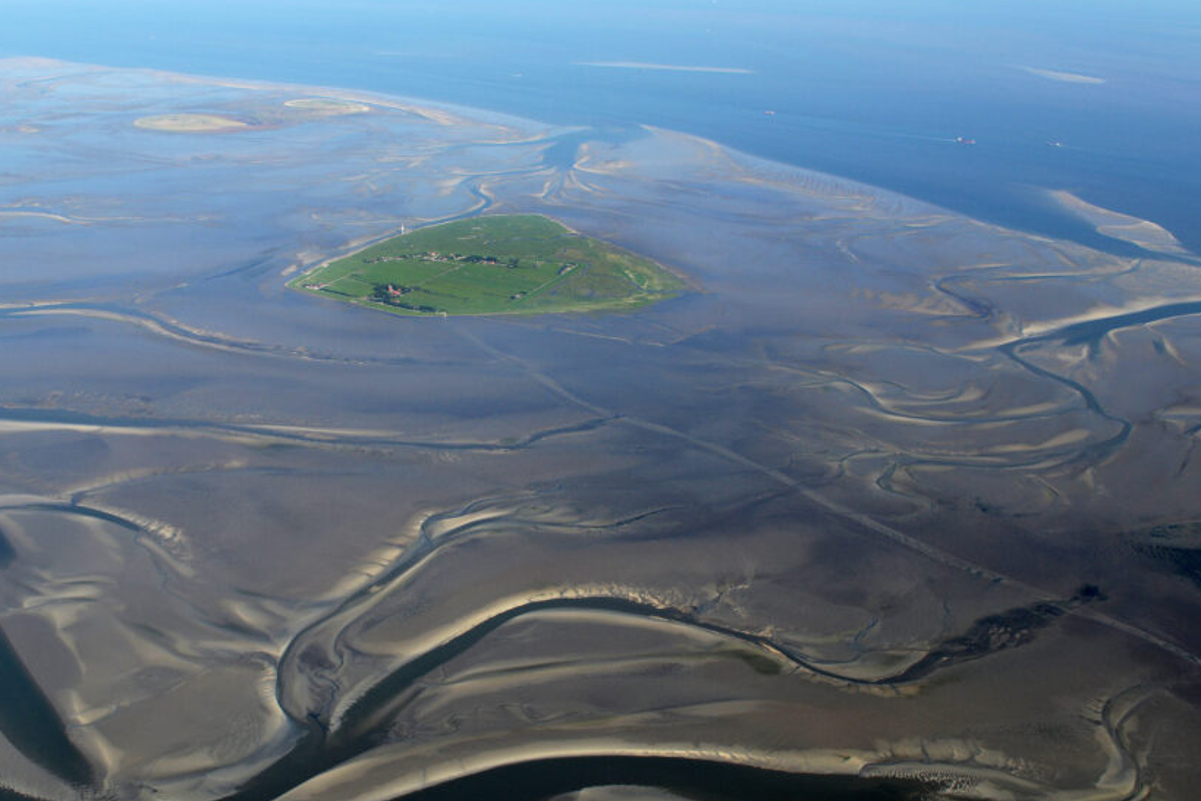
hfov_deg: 61.6
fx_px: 1001
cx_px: 507
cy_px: 448
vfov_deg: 43.5
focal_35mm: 30
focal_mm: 24
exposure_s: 1/640
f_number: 10
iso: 320
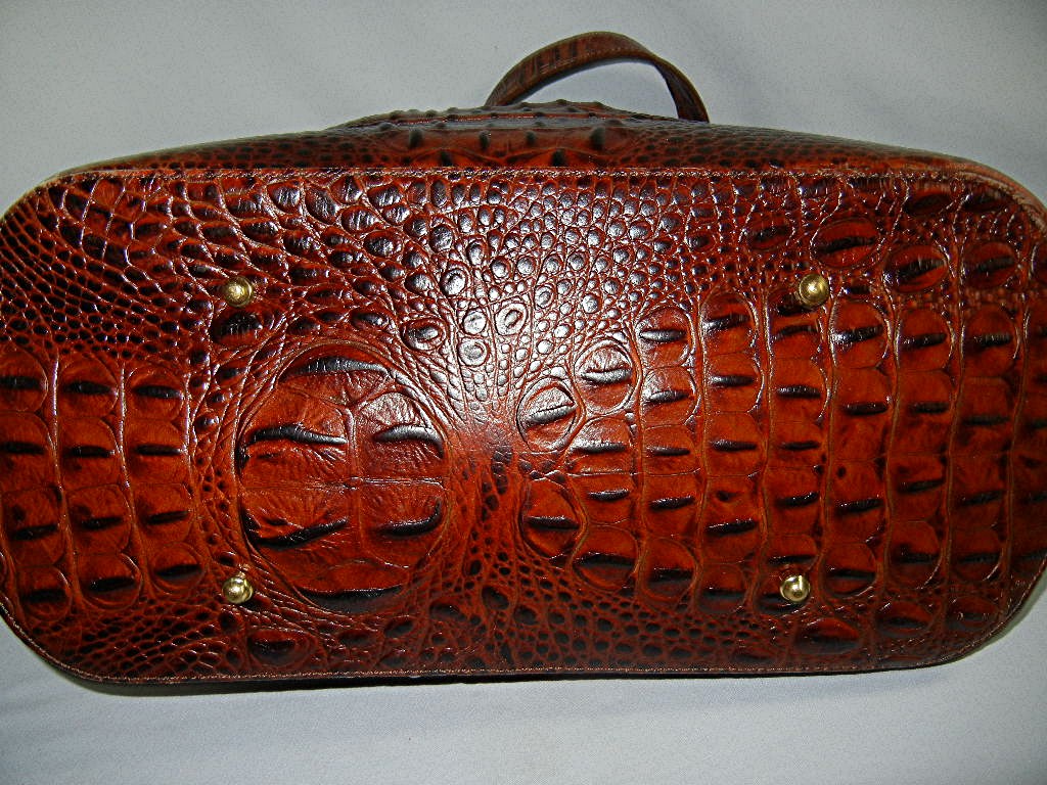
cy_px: 392
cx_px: 524
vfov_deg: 46.8
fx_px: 907
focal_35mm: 30
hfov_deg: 60.0
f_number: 7
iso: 200
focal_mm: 5.4
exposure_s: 1/30
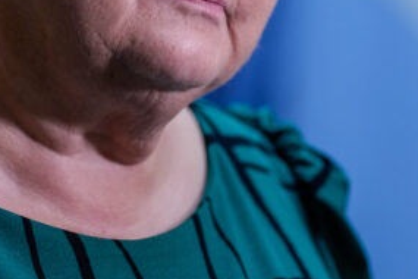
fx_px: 3077
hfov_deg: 7.8
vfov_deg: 5.2
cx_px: 80
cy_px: -29
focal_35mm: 265
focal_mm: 117
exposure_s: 1/320
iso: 1000
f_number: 2.8
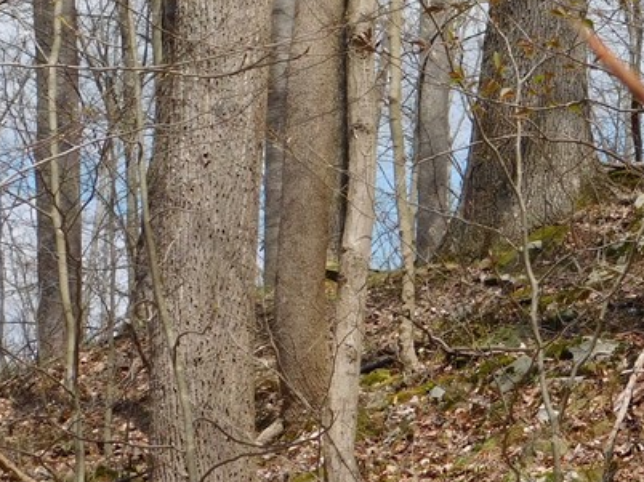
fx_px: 3365
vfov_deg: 8.2
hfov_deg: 10.8
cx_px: 679
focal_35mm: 181
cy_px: 46
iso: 125
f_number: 4.3
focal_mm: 12.6
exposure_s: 1/800
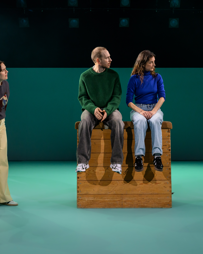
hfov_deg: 21.5
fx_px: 533
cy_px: 126
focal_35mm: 71
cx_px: 111
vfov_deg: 26.8
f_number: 4
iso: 2000
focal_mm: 50
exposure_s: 1/400
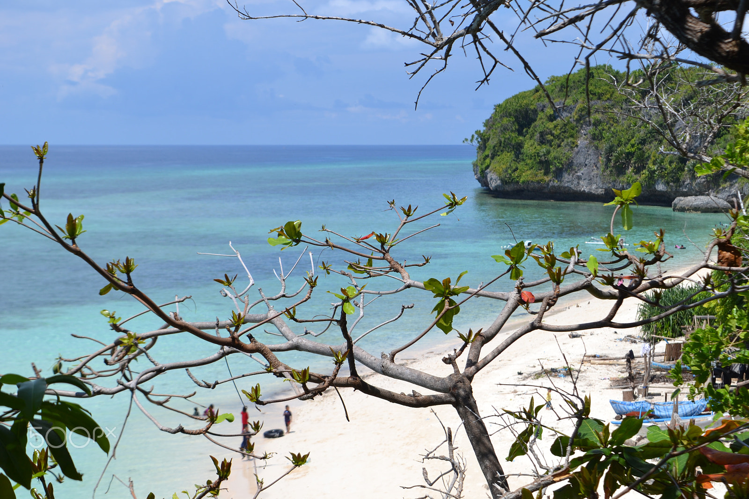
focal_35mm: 82
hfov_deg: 24.6
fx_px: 1716
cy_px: 250
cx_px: 374
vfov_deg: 16.5
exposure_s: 1/320
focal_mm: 55
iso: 100
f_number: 9
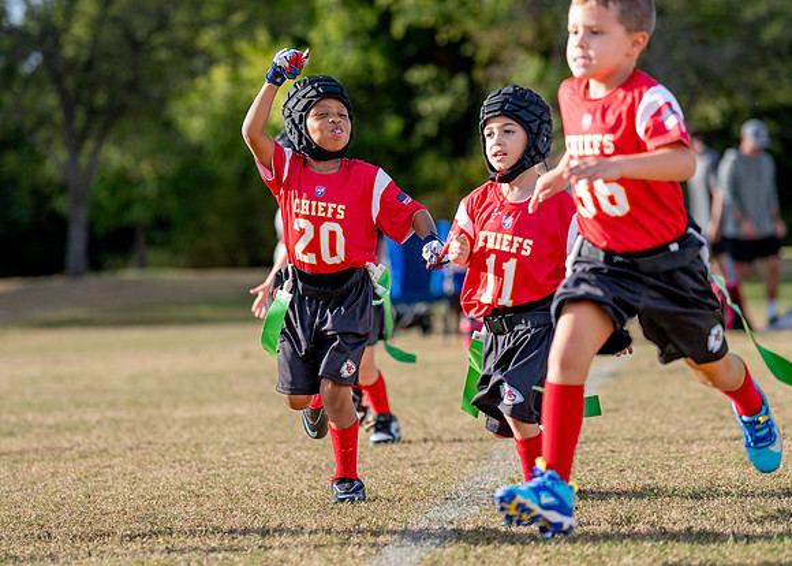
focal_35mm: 165
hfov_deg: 12.2
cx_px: 373
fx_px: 3715
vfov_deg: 8.7
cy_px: 197
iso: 250
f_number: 2.8
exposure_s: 1/4000
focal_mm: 118
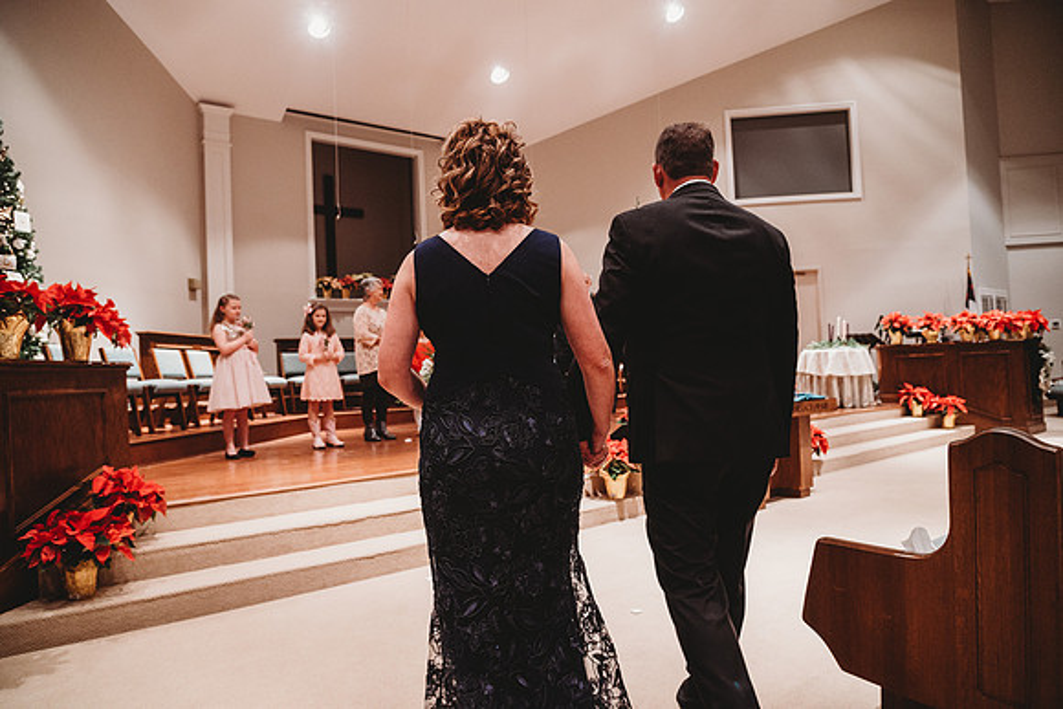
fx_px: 709
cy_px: 354
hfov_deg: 73.7
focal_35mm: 24
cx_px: 532
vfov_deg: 53.2
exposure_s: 1/125
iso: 2000
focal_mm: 24
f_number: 4
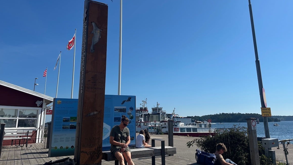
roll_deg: +1.3
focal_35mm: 29
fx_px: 225
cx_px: 158
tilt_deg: +15.5
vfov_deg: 40.0
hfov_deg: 66.0
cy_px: 66
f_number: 1.78
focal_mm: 6.86
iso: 80
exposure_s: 1/8197
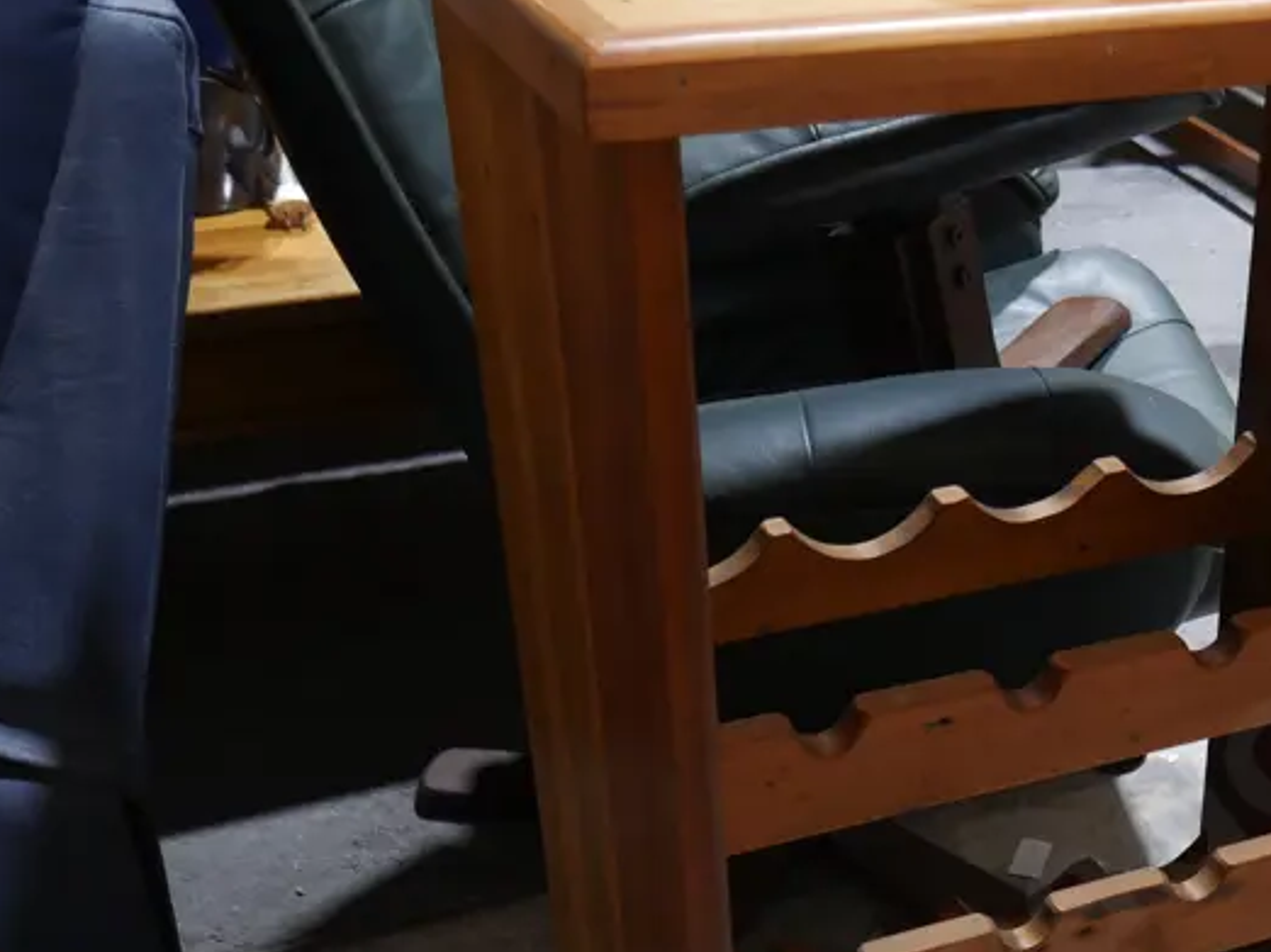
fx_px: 2019
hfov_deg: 32.8
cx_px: 1198
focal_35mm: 55
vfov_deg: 25.9
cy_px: 817
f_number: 3.5
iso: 500
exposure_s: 1/60
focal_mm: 14
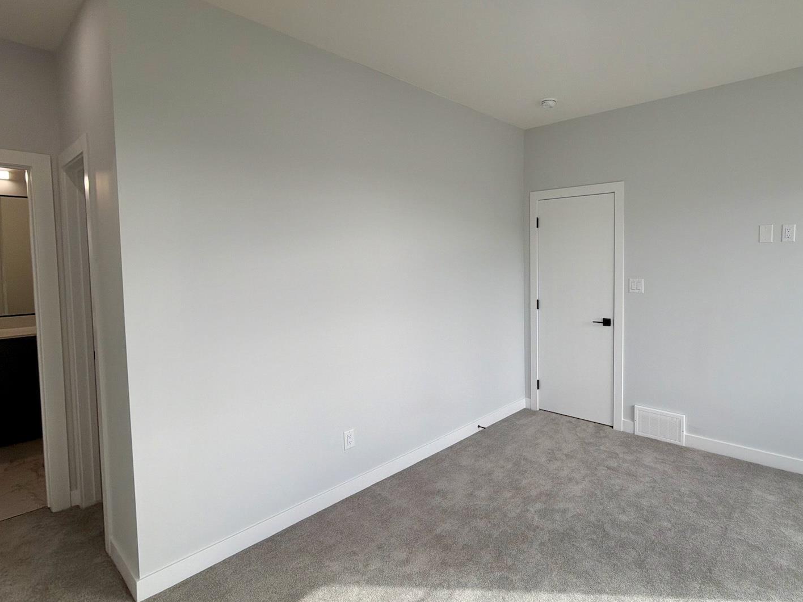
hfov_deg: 83.2
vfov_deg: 68.6
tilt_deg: -1.6
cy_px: 281
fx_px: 441
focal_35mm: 19
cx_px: 499
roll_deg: +1.0
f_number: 2.2
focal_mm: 2.22
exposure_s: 1/120
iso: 40
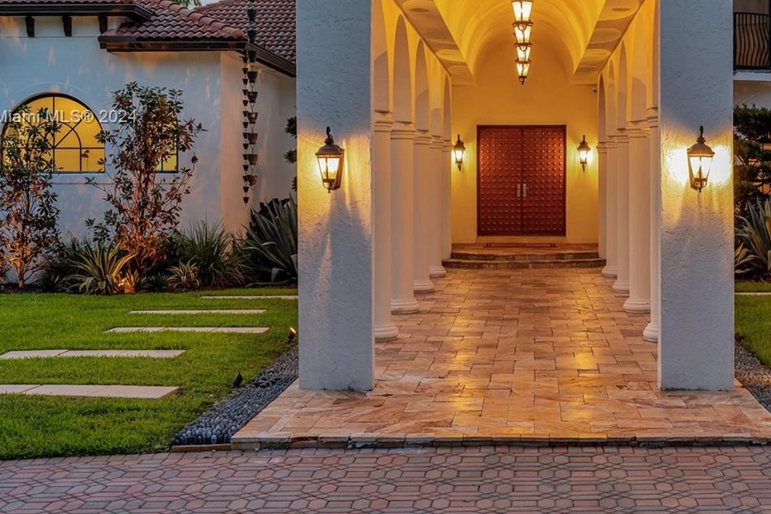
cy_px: 118
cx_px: 525
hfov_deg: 34.7
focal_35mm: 57
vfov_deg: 23.5
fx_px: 1221
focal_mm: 34
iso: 400
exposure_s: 1/5
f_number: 7.1
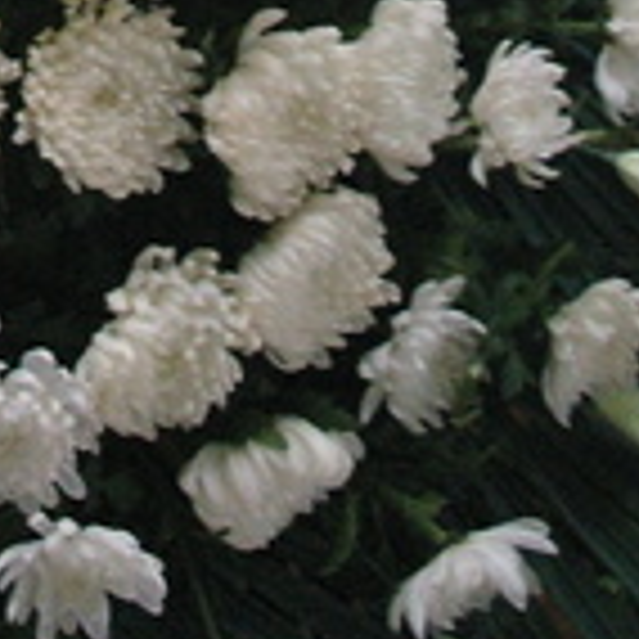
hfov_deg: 9.2
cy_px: -738
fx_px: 3947
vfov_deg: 8.6
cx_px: -54
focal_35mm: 189
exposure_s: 1/25
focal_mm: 7.8
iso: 200
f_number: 2.8
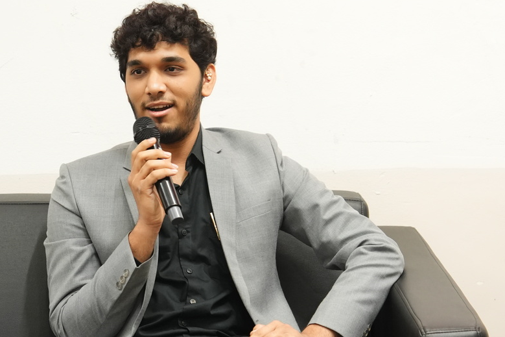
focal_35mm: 142
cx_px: 194
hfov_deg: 14.4
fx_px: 1991
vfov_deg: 9.7
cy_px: 199
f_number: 2.8
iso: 2000
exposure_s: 1/100
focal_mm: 64
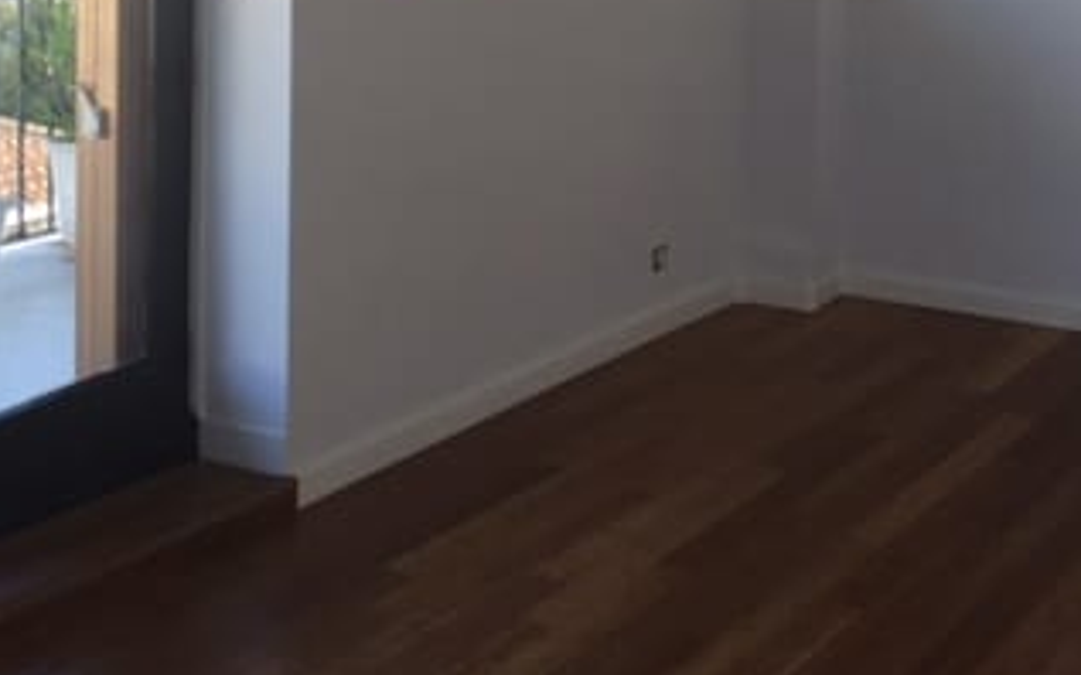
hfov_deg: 32.4
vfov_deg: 19.8
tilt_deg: -3.0
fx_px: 1826
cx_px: 812
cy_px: -106
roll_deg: -1.8
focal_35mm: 62
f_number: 2.2
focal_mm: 4.15
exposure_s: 1/120
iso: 32
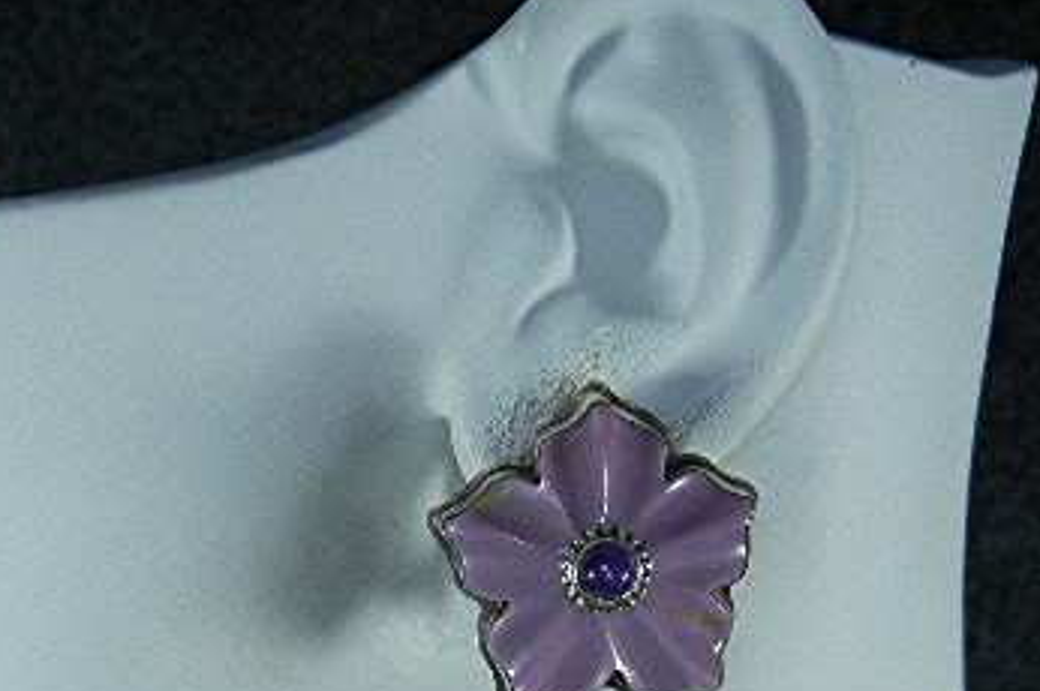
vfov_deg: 10.4
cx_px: 298
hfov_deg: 15.6
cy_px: 589
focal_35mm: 131
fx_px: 3781
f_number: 4.1
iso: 185
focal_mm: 12.2
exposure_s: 1/49
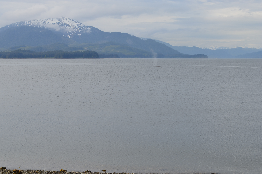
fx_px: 599
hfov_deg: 24.7
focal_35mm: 82
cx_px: 131
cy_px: 87
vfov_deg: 16.5
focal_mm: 55
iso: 100
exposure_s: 1/125
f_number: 11
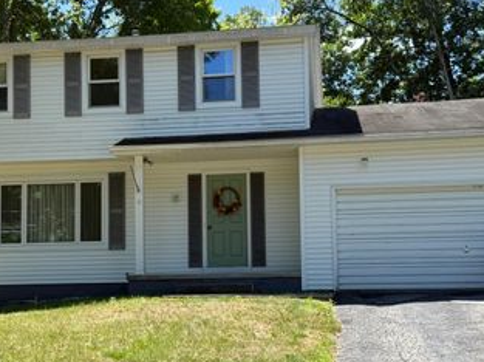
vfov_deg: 26.0
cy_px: 216
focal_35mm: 56
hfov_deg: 34.4
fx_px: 782
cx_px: 233
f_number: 1.78
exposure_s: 1/2370
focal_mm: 6.76
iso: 80
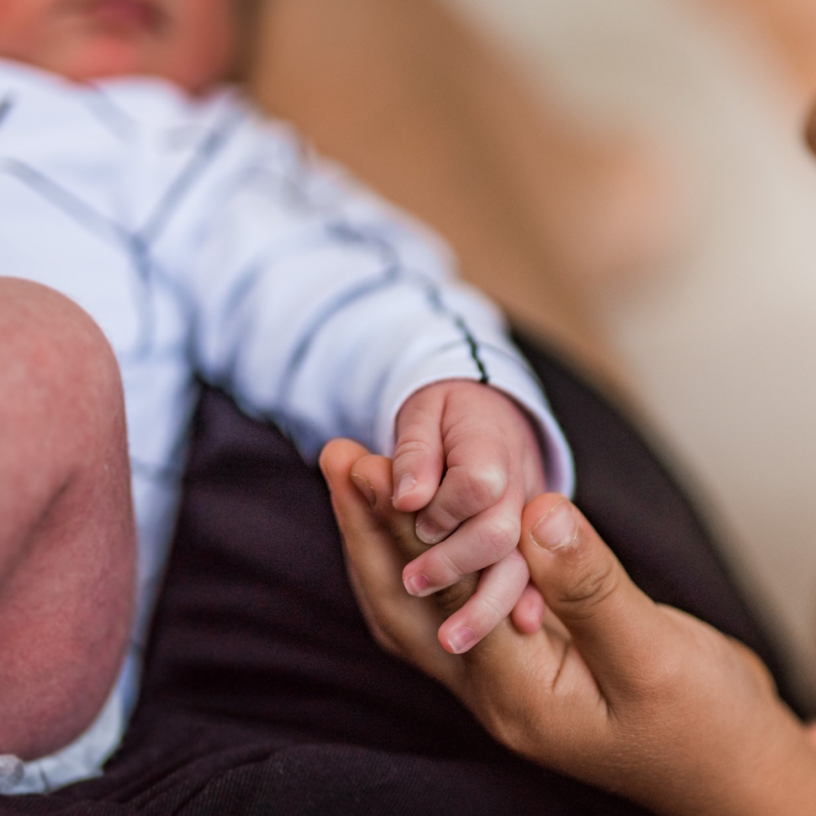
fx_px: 1494
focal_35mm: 56
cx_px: 638
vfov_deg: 30.6
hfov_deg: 29.9
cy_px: 400
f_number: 1.6
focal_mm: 35
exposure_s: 1/1250
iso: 500
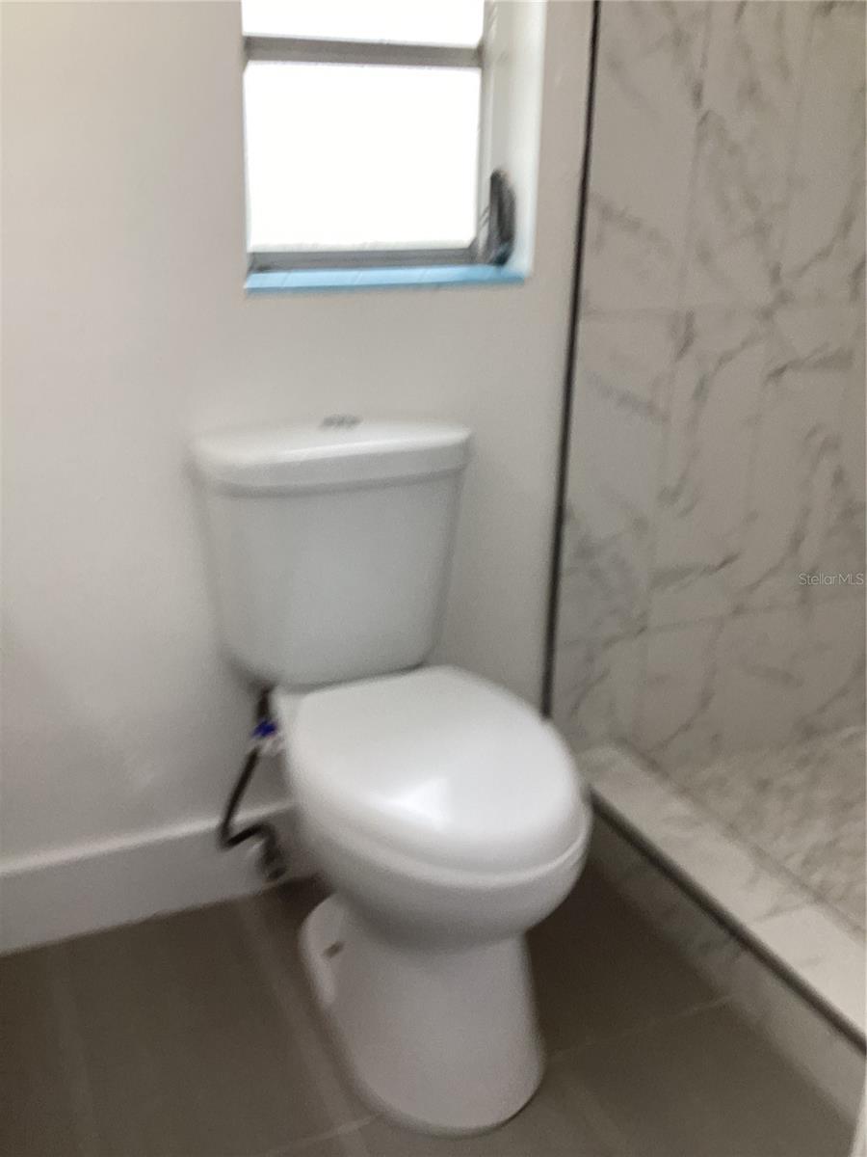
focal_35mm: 31
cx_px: 434
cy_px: 578
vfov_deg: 58.4
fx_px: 1035
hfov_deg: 45.4
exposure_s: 1/60
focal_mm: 3.3
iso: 50
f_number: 2.4
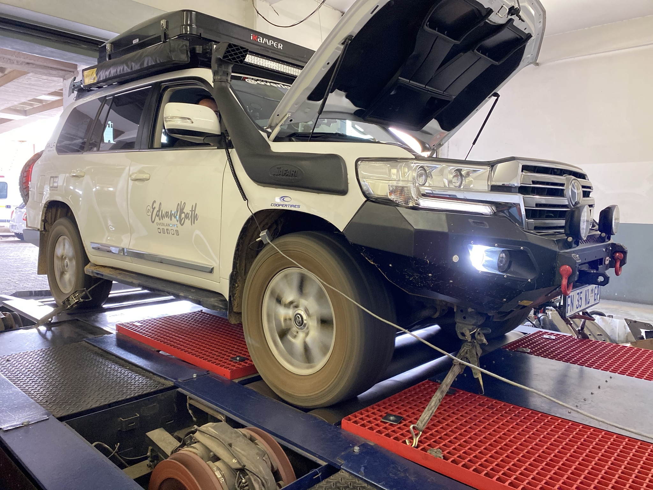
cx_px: 326
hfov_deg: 67.3
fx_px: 490
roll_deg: -2.1
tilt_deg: -3.7
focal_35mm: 26
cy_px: 245
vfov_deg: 53.1
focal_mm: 4.25
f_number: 1.8
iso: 400
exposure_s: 1/50
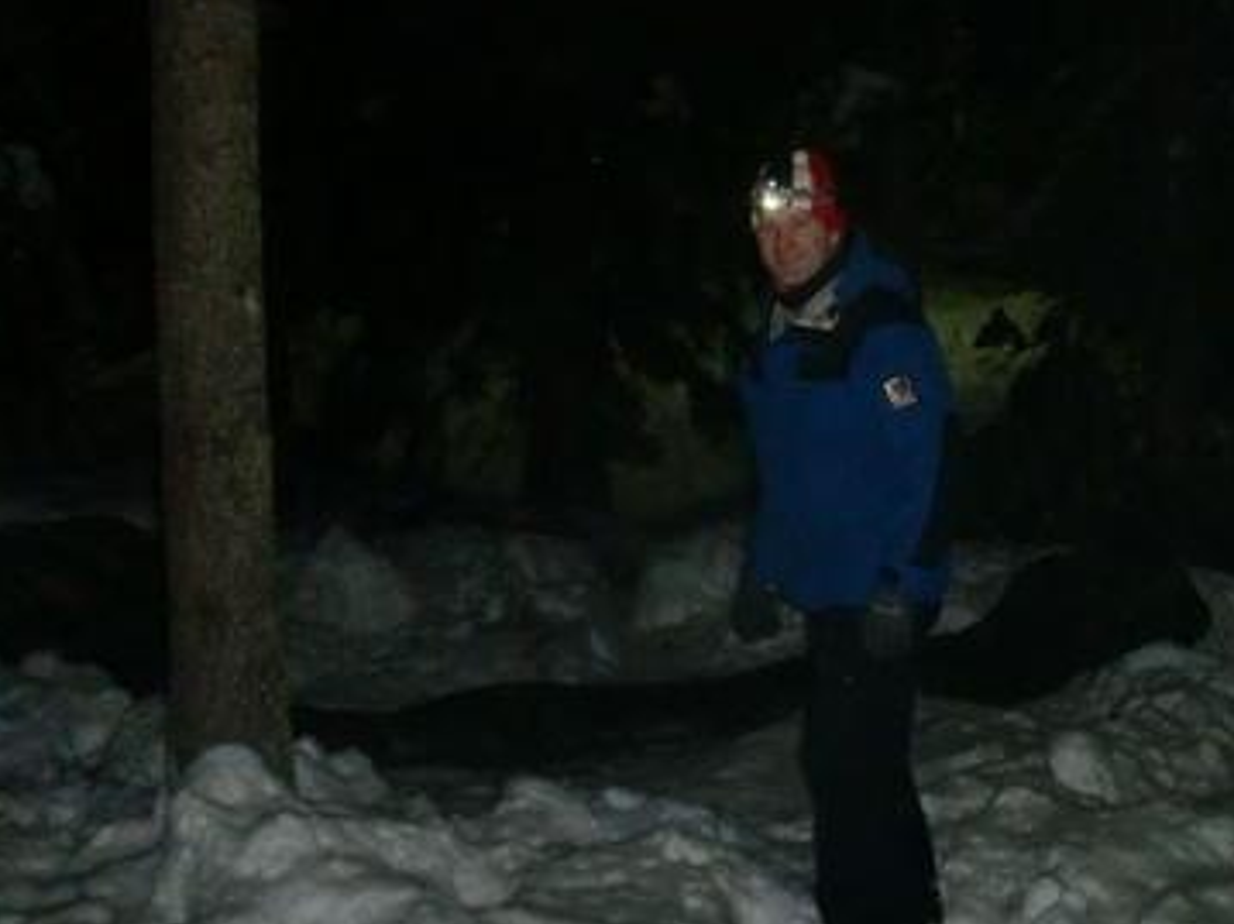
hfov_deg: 33.7
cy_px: 491
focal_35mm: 57
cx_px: 746
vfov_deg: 25.6
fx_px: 2031
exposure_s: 1/40
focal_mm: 6.66
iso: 400
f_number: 3.9
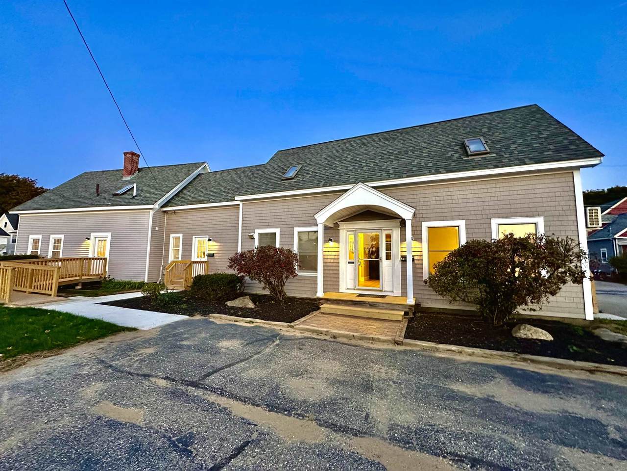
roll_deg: -0.9
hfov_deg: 102.1
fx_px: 254
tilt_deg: +5.4
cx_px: 314
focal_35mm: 14
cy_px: 236
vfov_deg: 85.7
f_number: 2.2
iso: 640
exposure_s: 1/60
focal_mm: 2.22
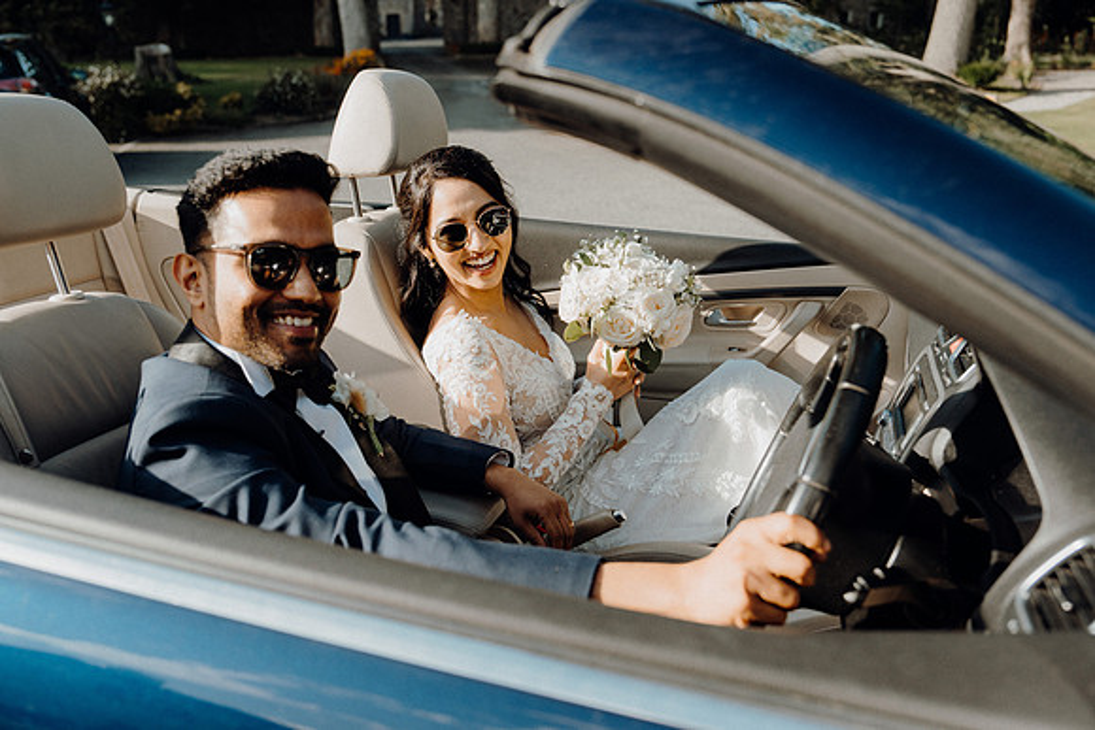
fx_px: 1004
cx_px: 548
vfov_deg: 40.0
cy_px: 365
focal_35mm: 33
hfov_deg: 57.2
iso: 125
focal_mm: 33
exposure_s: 1/640
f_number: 3.5
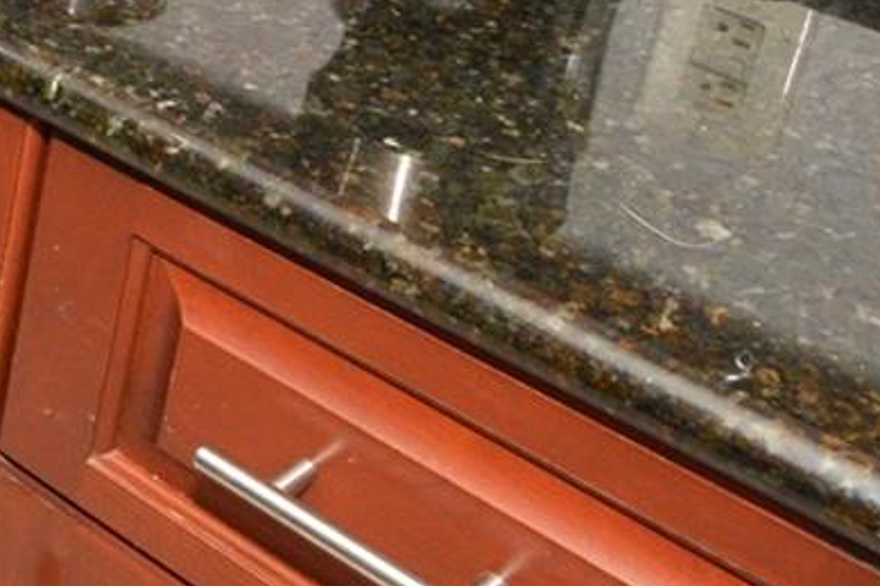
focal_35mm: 74
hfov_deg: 19.1
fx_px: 1808
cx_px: -792
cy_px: -327
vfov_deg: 16.5
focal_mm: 12
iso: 800
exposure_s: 1/60
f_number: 9
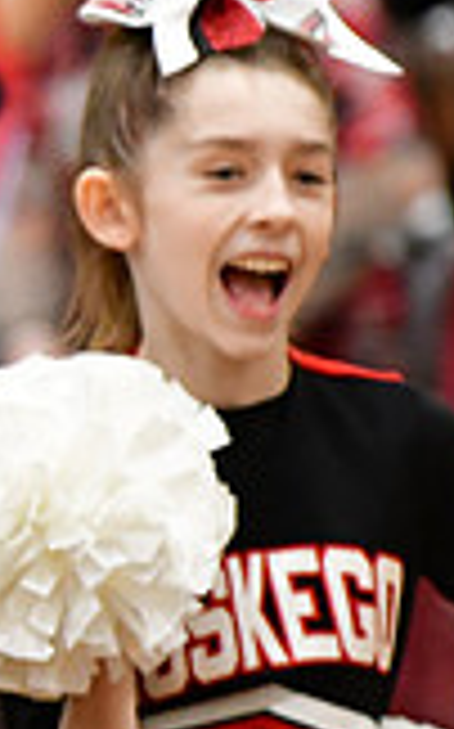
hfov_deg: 1.2
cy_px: 511
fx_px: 21736
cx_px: -805
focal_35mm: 1096
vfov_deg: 1.9
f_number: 3.5
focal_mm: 200
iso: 4000
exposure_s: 1/500
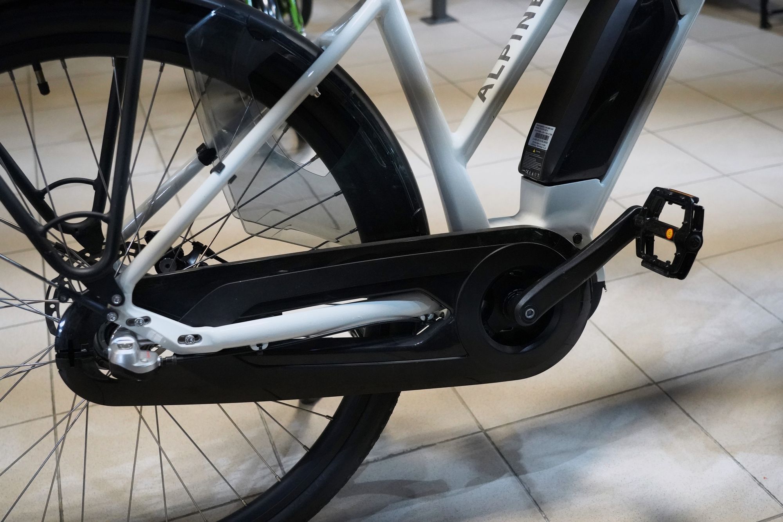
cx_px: 392
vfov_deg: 33.4
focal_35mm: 40
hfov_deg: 48.5
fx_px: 870
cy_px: 261
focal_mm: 40
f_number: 5
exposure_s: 1/200
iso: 10000
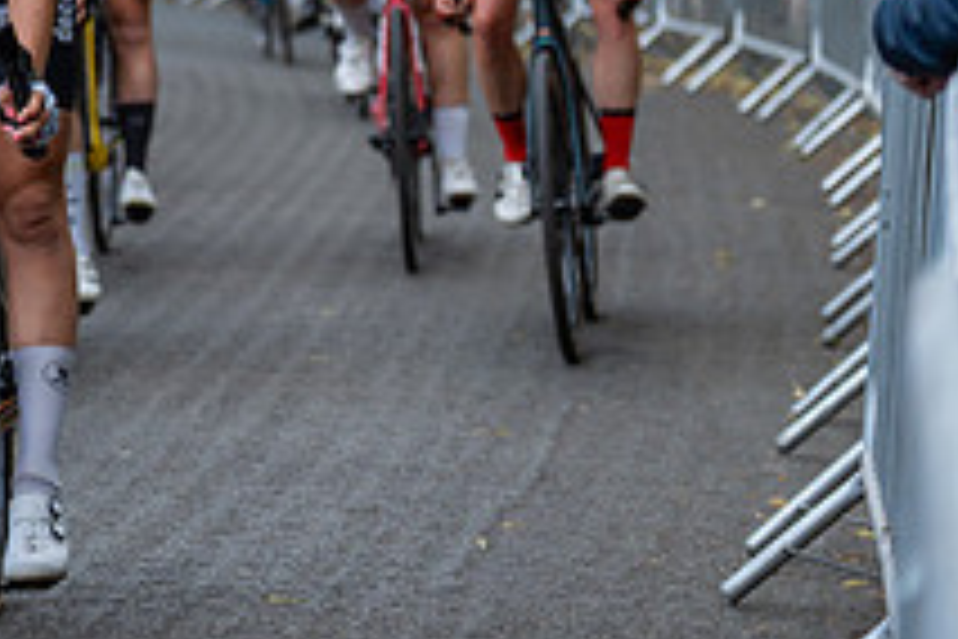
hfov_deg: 9.3
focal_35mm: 218
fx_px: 5801
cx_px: -256
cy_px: -205
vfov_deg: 6.3
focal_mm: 80
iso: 640
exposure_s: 1/500
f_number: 2.8
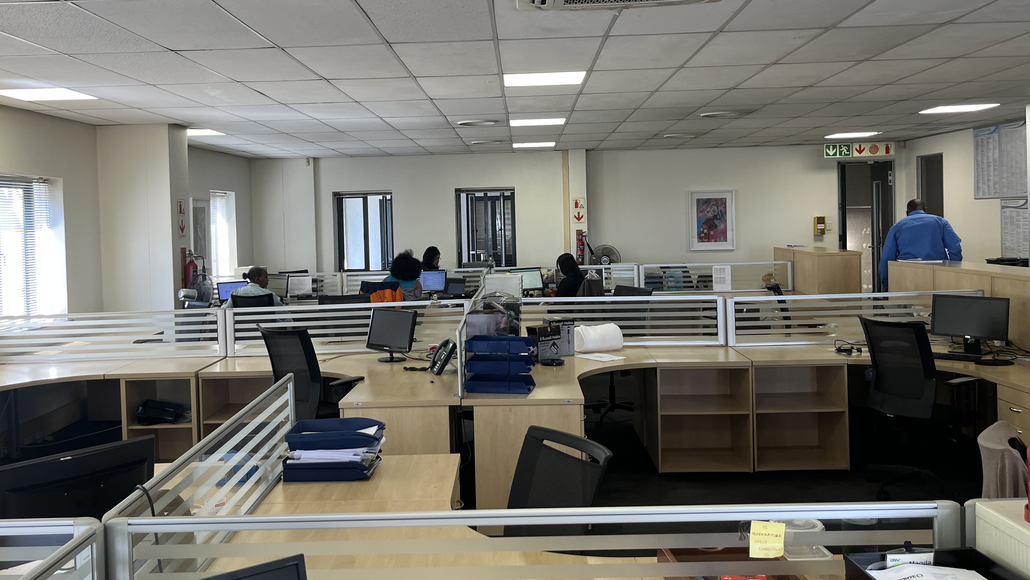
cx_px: 466
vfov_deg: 34.6
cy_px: 238
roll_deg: +0.5
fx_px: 929
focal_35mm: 34
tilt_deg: +0.1
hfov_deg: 57.9
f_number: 1.6
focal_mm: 5.1
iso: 64
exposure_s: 1/100
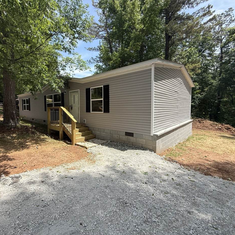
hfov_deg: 82.7
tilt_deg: -2.9
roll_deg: -1.2
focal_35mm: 17
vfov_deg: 84.0
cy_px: 115
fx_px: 131
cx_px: 92
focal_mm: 2.22
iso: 50
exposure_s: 1/942
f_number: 2.2
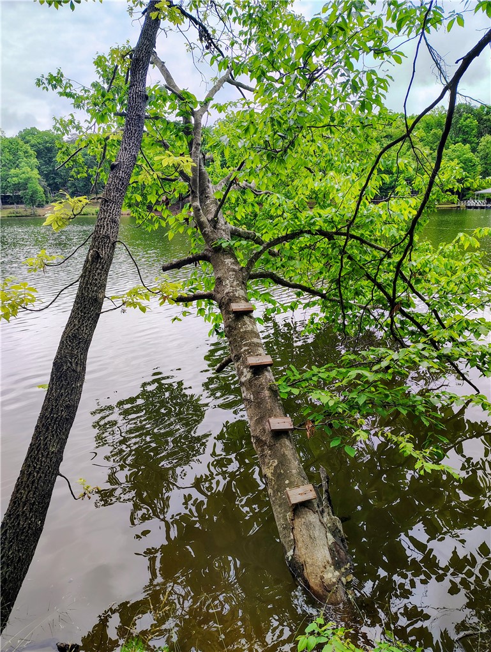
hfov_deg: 56.9
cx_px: 246
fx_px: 453
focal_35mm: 24
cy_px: 326
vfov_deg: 71.5
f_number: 1.8
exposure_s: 1/359
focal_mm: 5.56
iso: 100
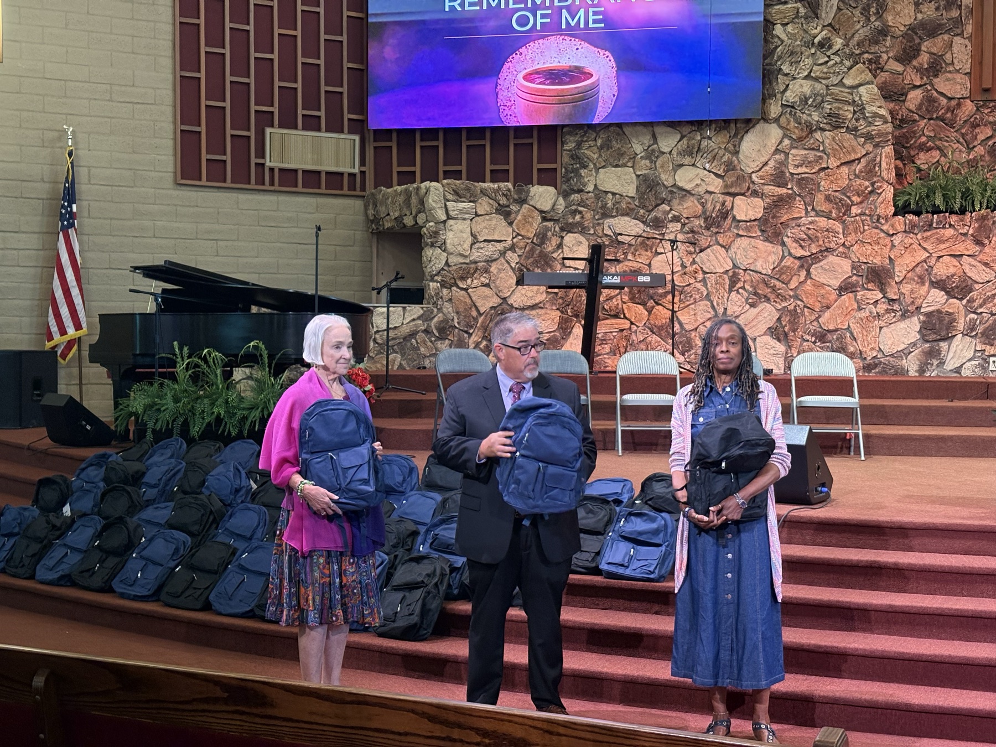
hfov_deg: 36.8
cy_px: 374
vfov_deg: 28.0
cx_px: 498
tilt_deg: -1.9
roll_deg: -0.1
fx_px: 1496
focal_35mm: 52
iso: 200
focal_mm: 5.96
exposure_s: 1/40
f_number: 1.6
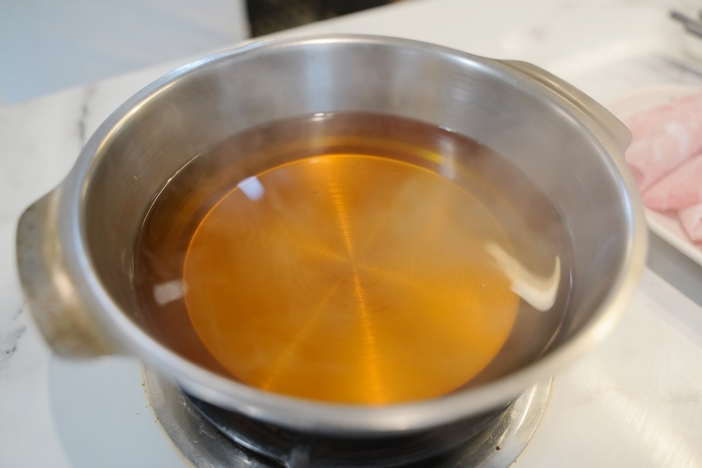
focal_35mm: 30
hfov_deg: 61.9
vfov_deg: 43.6
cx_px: 351
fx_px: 585
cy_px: 234
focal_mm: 30
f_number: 4
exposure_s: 1/60
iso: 1600
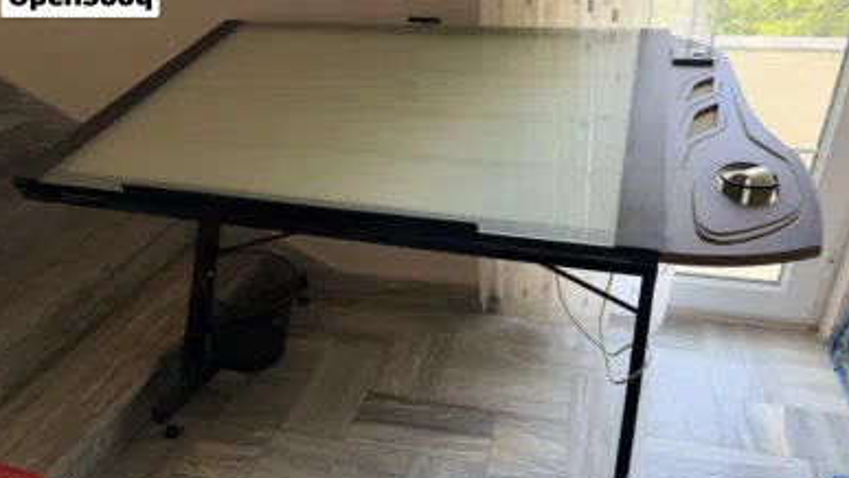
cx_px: 430
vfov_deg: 42.9
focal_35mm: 27
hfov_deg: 69.8
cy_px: 259
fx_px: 608
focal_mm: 6.76
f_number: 1.78
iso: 200
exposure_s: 1/73
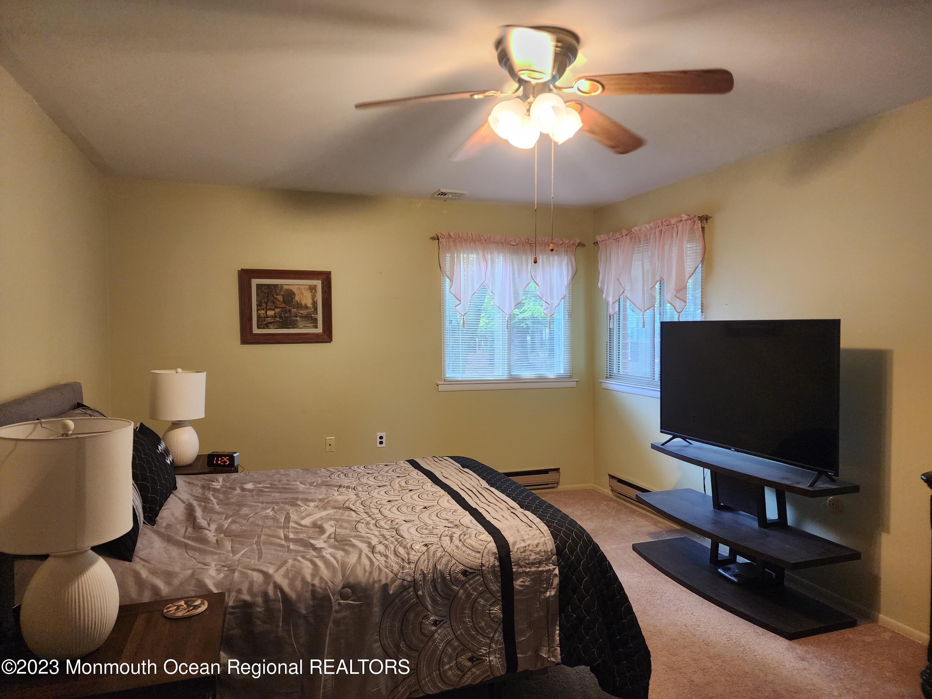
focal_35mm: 23
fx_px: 619
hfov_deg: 73.9
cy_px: 350
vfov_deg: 58.9
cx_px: 466
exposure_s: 1/120
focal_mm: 6.4
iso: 320
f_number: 1.8
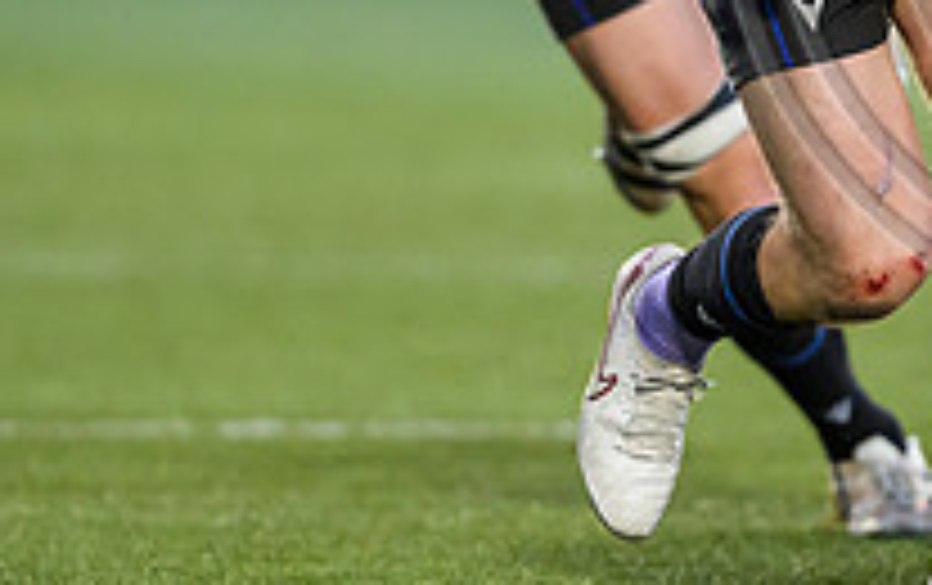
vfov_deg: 1.0
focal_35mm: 1381
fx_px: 35125
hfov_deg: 1.5
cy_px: 112
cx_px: 1208
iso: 4000
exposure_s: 1/2500
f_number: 3.5
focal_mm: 400
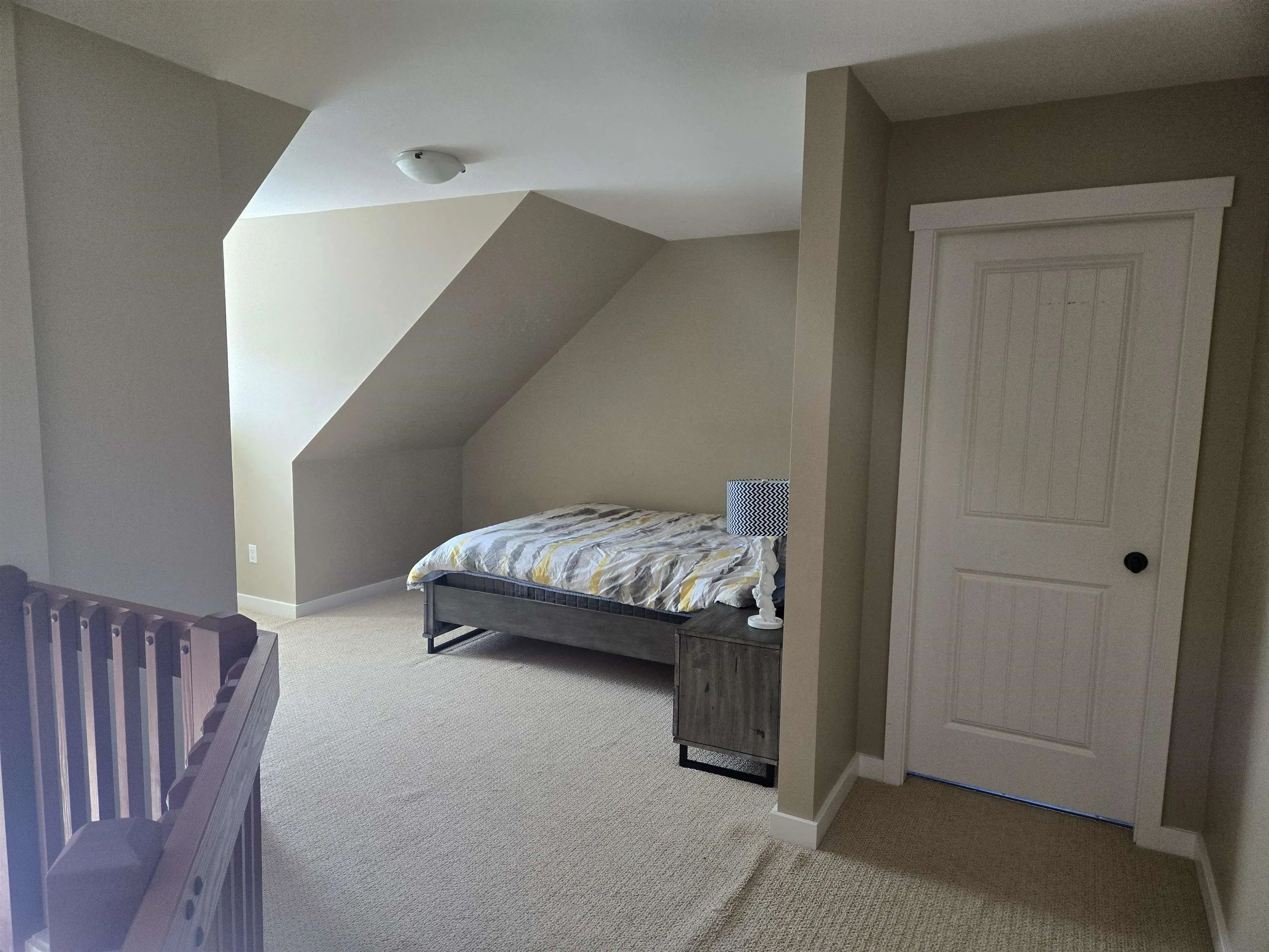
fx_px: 843
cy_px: 476
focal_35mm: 23
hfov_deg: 73.9
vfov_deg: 58.9
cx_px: 634
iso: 320
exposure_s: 1/120
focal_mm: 5.4
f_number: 1.8
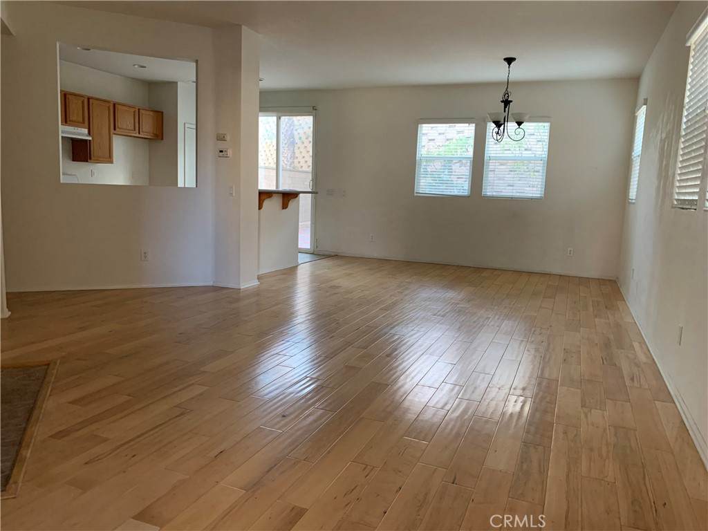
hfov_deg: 67.3
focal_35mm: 26
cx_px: 354
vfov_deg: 53.1
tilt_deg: -9.0
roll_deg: -3.8
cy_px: 266
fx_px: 532
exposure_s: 1/60
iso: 250
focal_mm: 4.25
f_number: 1.8
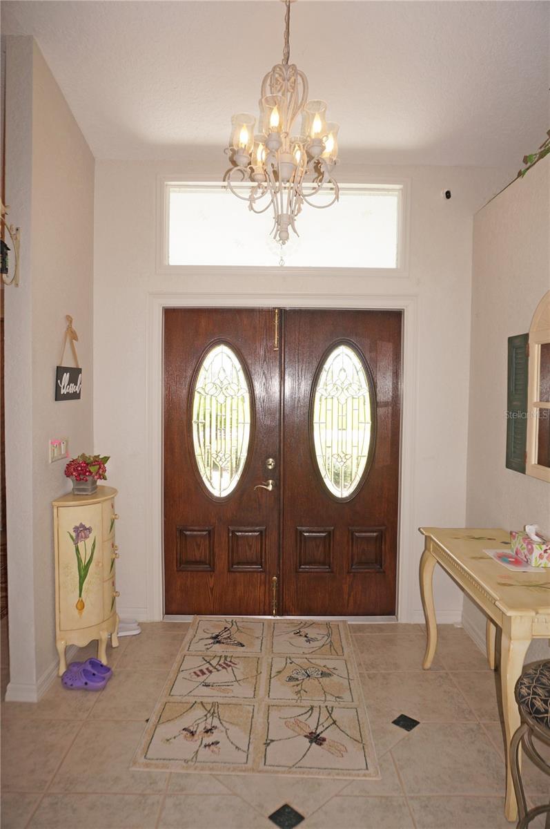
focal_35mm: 24
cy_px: 414
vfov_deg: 73.8
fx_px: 551
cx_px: 275
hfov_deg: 53.0
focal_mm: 16
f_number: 4
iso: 160
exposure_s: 1/160
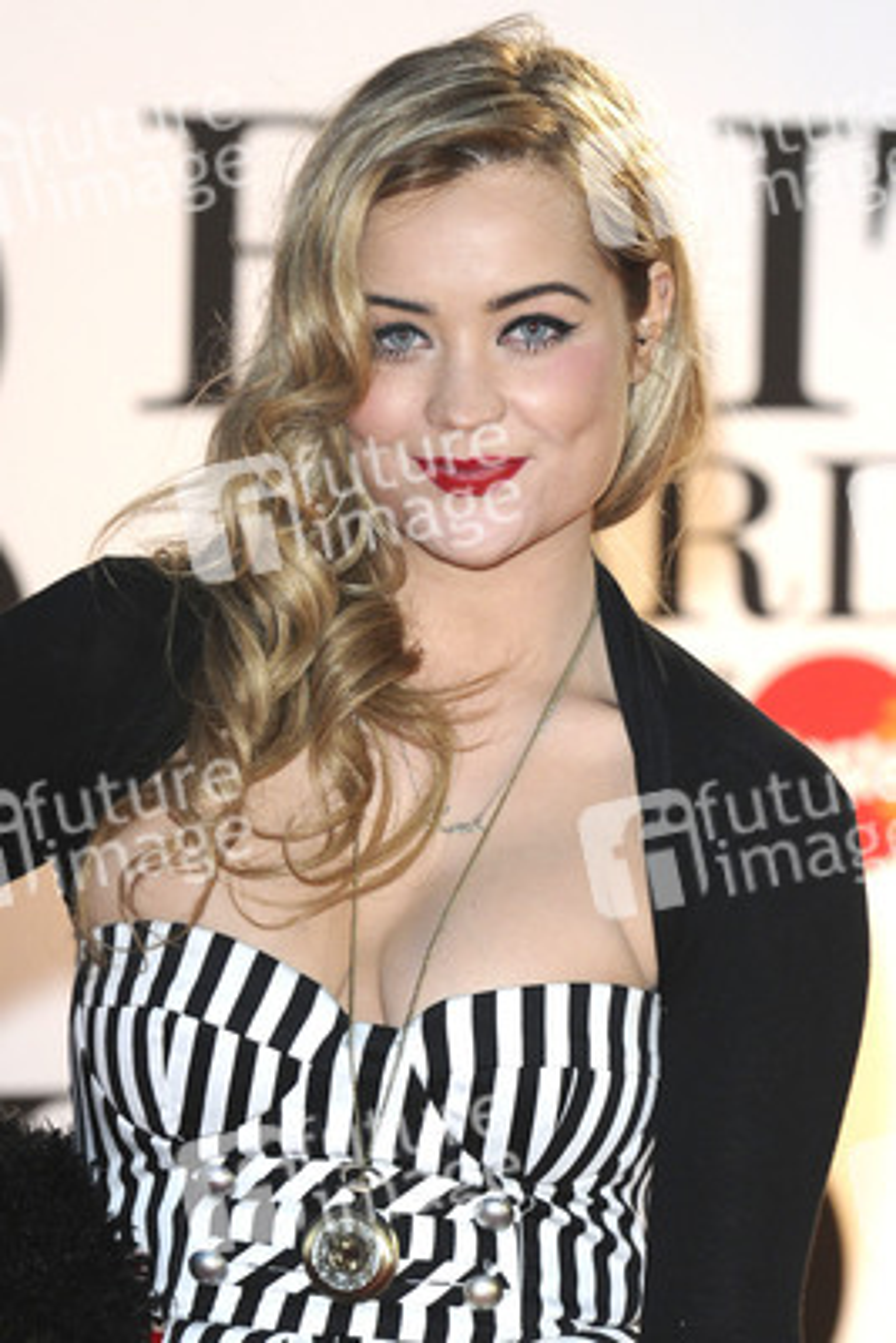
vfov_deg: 11.4
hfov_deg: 7.6
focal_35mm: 180
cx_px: 448
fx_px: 6714
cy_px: 672
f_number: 5
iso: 640
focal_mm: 120
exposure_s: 1/160
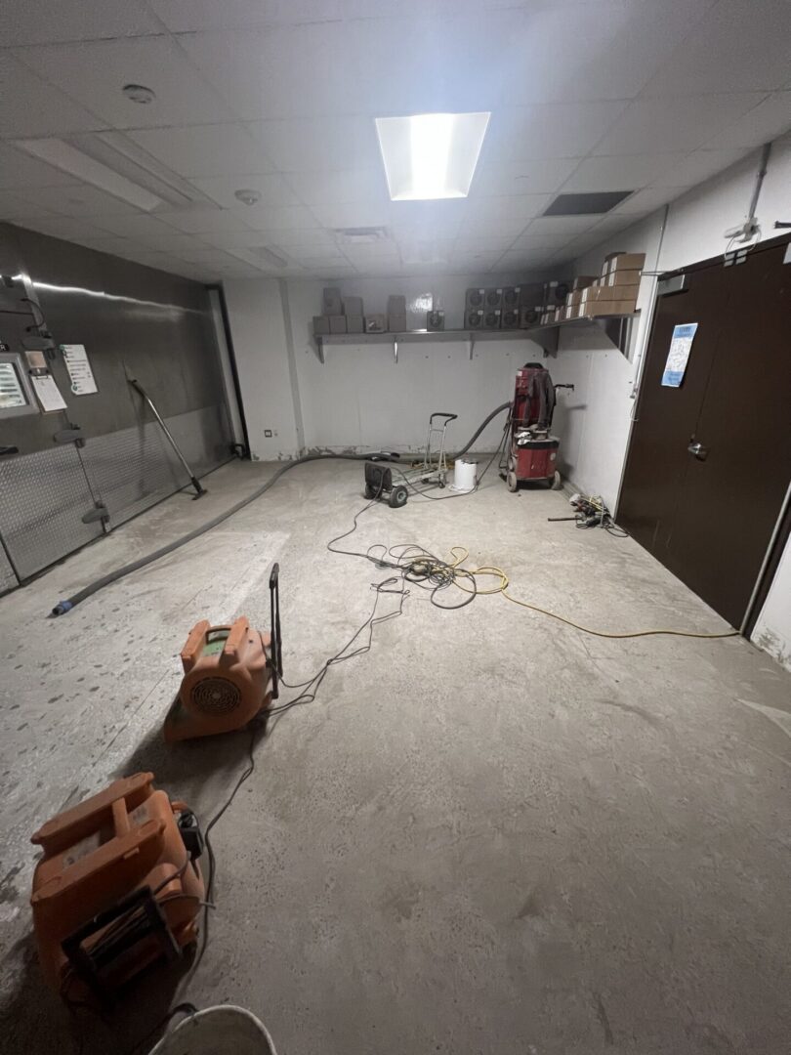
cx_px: 396
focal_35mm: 13
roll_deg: +2.2
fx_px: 396
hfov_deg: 89.9
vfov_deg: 106.2
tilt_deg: -22.0
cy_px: 528
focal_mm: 1.57
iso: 400
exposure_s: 1/60
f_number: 1.8
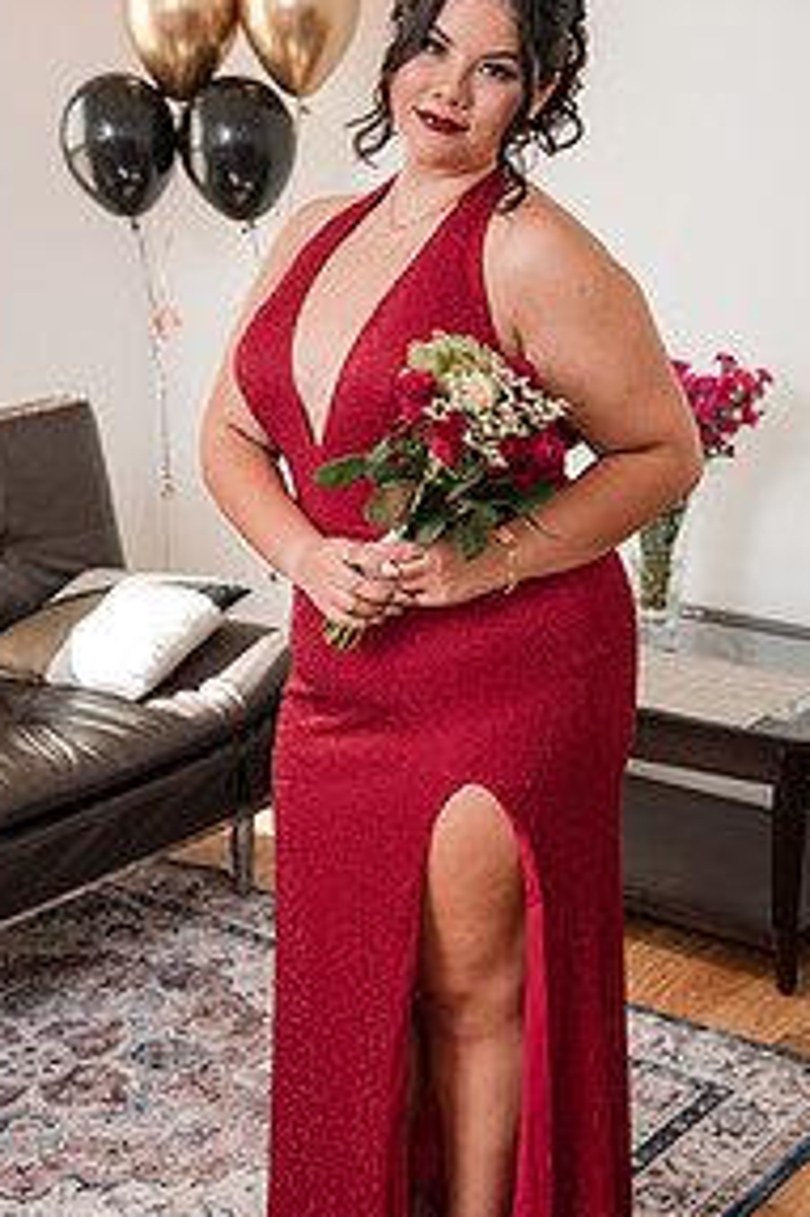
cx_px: 242
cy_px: 640
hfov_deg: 23.2
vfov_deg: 34.5
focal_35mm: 58
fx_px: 1960
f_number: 3.2
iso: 640
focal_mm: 37
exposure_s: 1/250
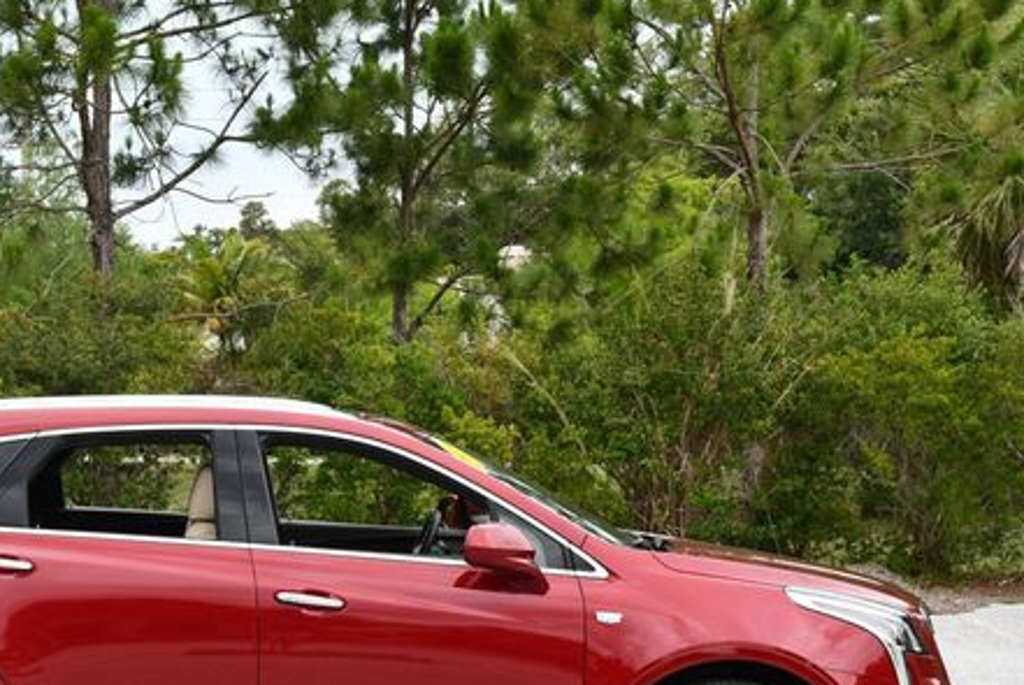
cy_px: 483
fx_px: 2477
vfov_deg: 15.7
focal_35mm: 87
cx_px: 293
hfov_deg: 23.2
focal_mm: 30
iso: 200
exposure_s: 1/250
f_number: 7.1
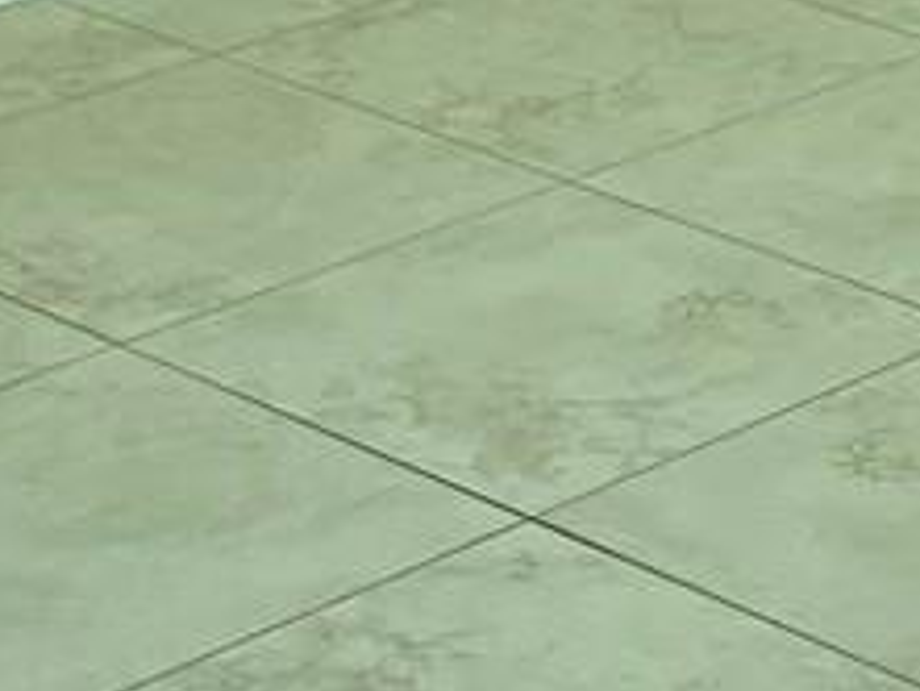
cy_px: -1403
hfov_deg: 10.5
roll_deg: +1.4
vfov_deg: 7.1
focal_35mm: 188
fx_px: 4999
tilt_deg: -1.3
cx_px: 820
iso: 32
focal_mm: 4.2
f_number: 1.6
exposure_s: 1/963
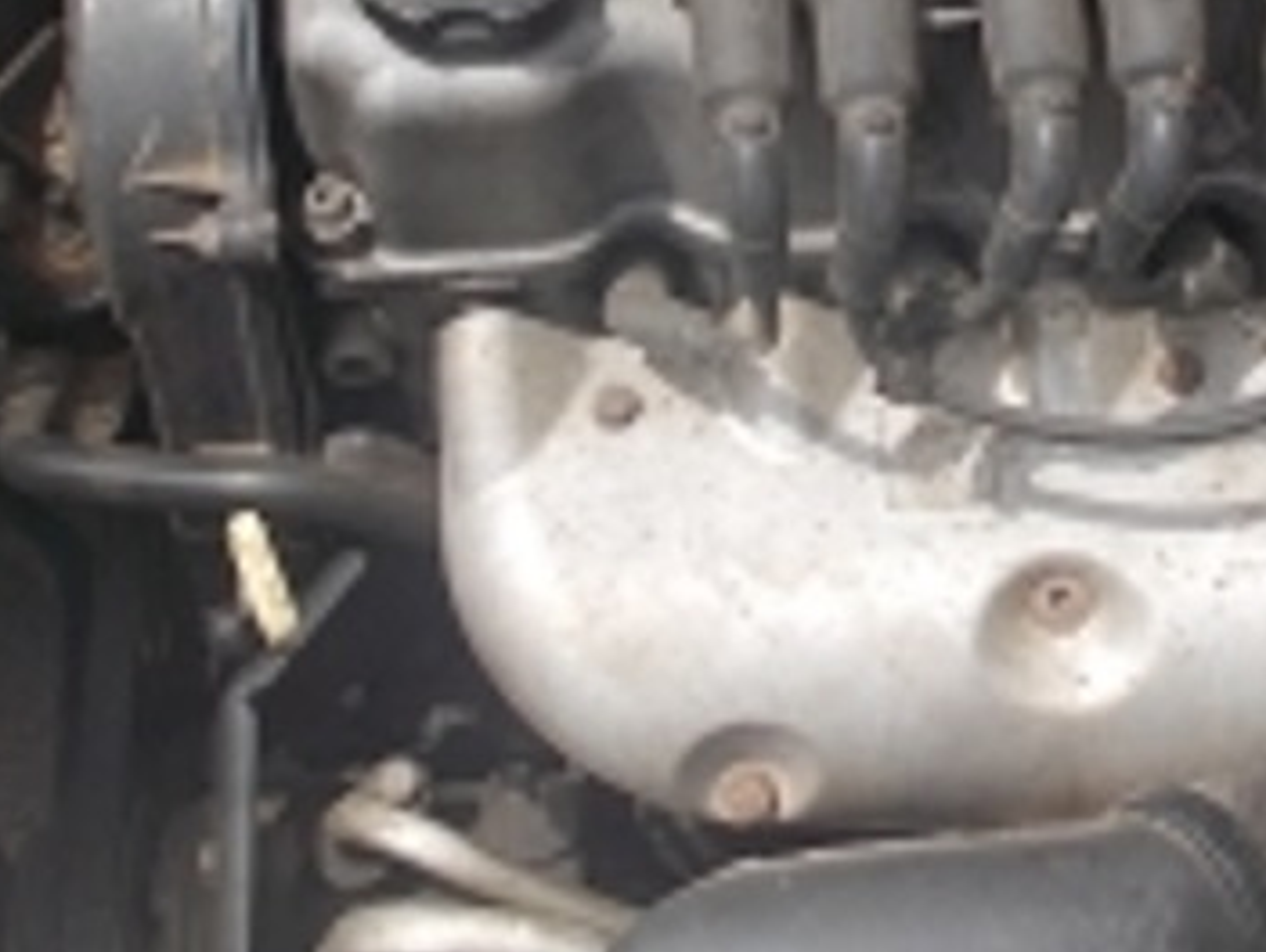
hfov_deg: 21.4
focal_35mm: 90
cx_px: 1050
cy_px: 178
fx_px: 3295
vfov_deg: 16.3
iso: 80
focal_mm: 4.6
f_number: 8
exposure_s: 1/100
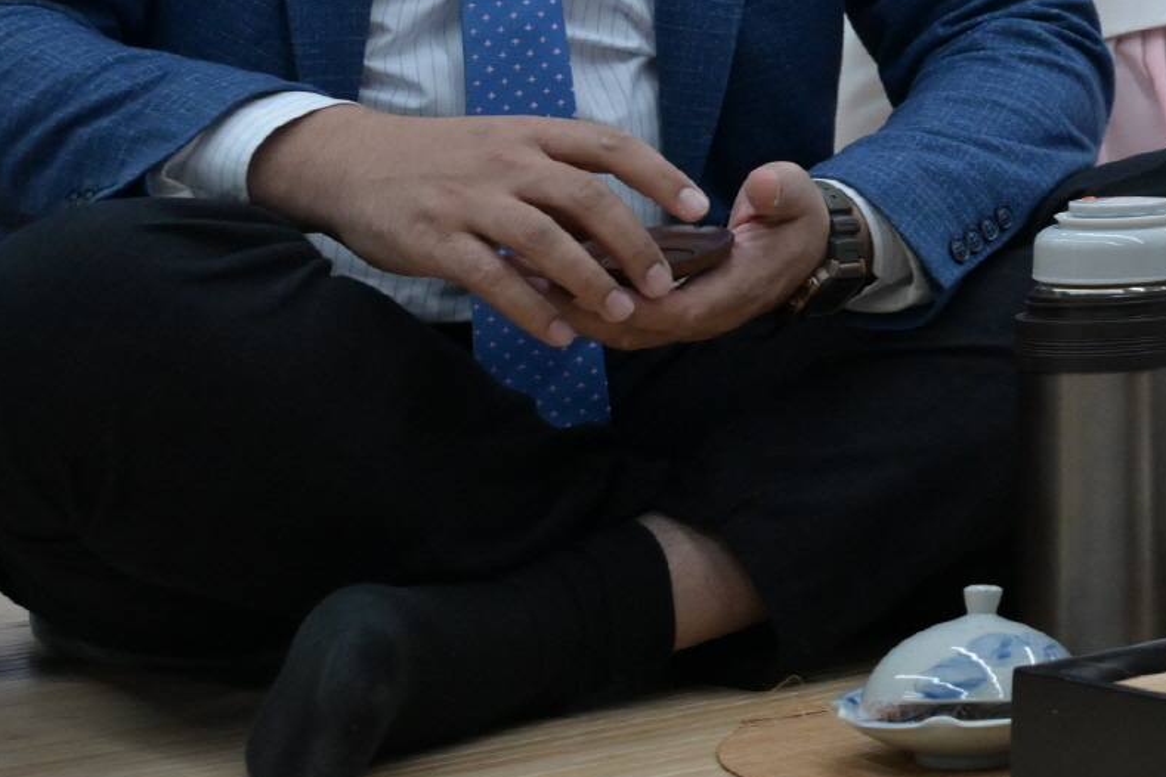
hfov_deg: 15.5
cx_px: 2069
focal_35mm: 114
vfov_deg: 11.7
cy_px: -253
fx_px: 3692
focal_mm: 30
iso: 1600
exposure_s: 1/160
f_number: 4
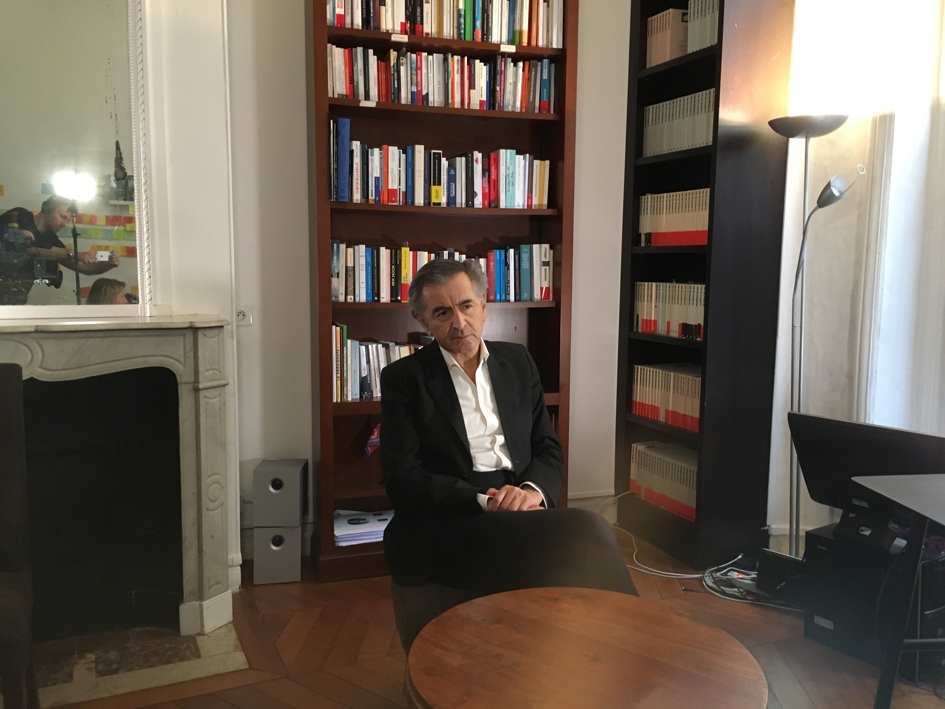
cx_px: 472
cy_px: 354
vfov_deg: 48.2
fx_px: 792
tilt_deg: -7.8
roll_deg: +0.3
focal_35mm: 29
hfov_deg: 61.7
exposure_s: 1/25
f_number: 2.2
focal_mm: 4.15
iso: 200
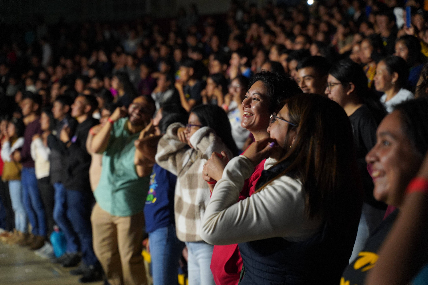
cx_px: 214
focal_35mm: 75
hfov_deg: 27.0
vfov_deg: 18.2
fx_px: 892
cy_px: 142
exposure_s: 1/125
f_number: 4
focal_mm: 75
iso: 3200
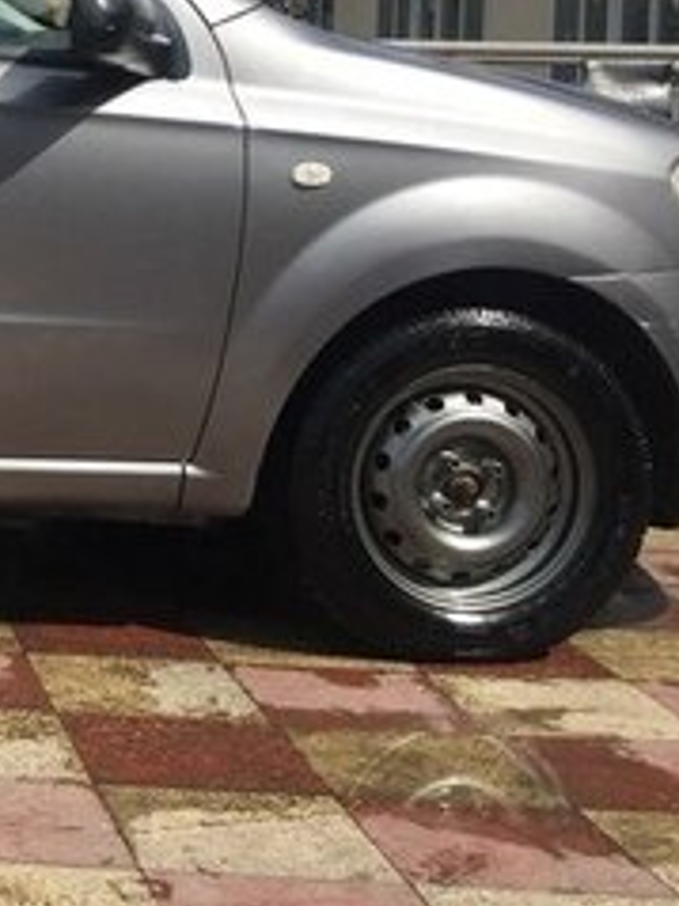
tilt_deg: -4.9
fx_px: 2094
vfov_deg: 24.1
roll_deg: -2.1
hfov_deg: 16.1
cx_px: -463
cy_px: 210
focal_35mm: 80
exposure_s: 1/2825
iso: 32
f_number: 2.2
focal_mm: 4.15
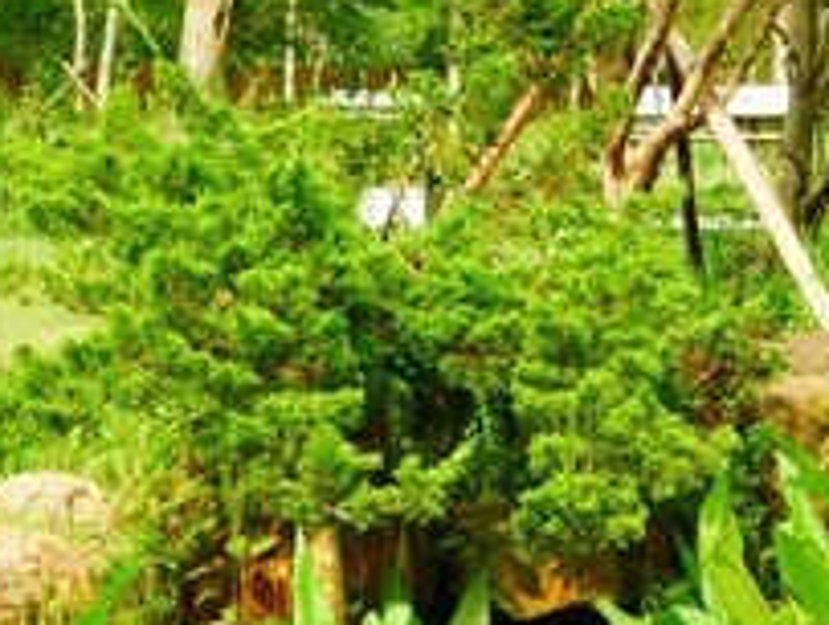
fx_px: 2831
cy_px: 310
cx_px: 1103
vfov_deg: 12.6
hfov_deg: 15.8
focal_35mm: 118
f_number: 5.6
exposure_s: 1/125
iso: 200
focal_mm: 20
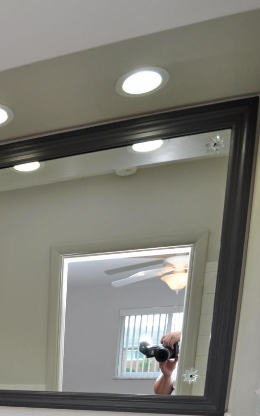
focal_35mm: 36
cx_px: -41
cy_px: 440
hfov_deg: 30.7
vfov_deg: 43.8
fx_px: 408
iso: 200
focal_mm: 10
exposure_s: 1/80
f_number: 4.5
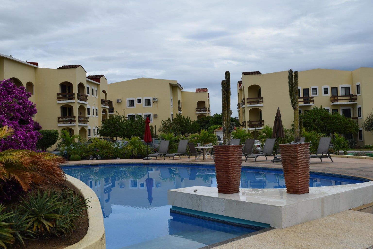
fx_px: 420
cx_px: 186
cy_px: 124
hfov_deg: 47.9
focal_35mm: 40
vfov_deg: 33.0
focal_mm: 27
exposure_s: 1/400
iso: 200
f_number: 10
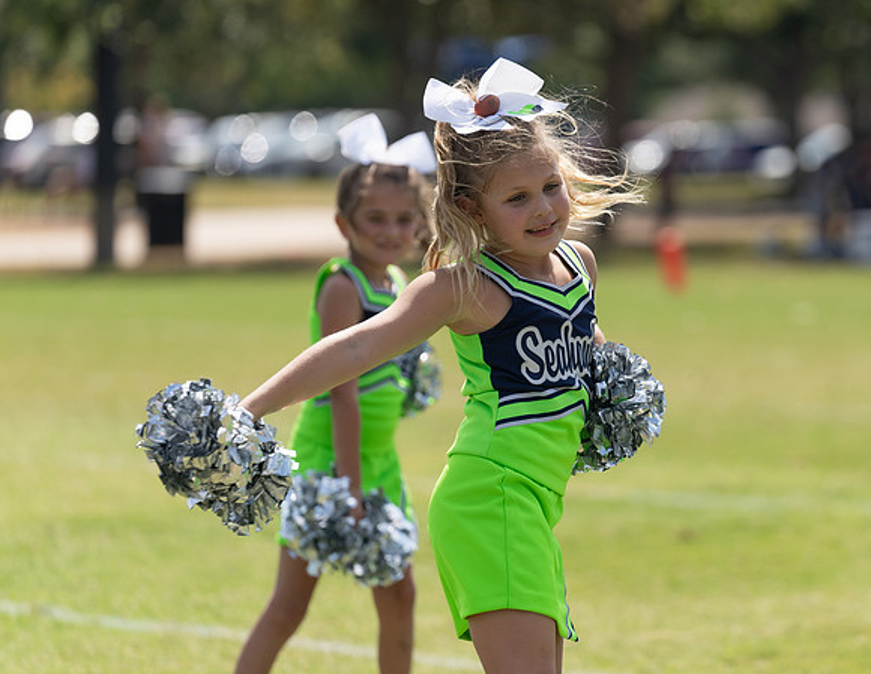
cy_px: 310
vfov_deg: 6.4
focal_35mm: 238
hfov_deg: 8.2
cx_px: 546
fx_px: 6068
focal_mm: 200
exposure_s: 1/1600
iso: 160
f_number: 4
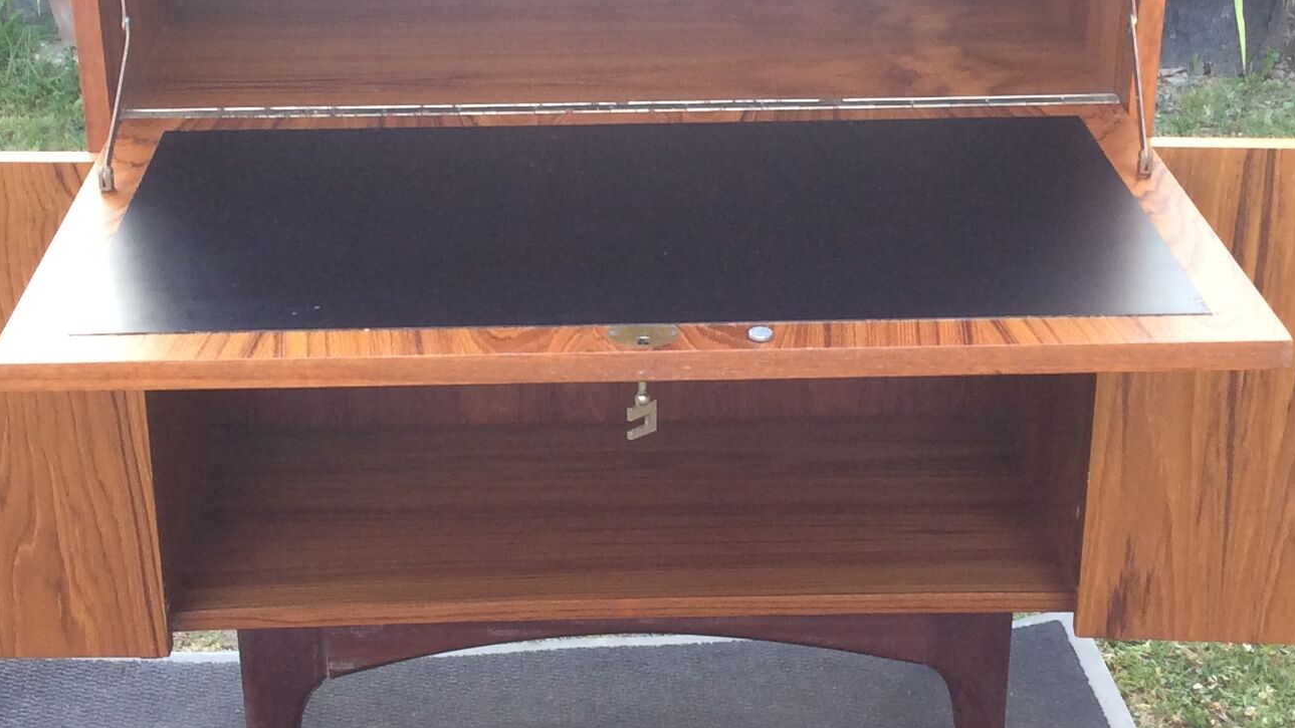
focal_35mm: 70
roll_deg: +0.7
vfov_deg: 17.2
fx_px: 2404
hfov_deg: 30.2
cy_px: 343
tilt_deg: -25.7
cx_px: 624
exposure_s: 1/50
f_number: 2.4
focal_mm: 3.3
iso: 40
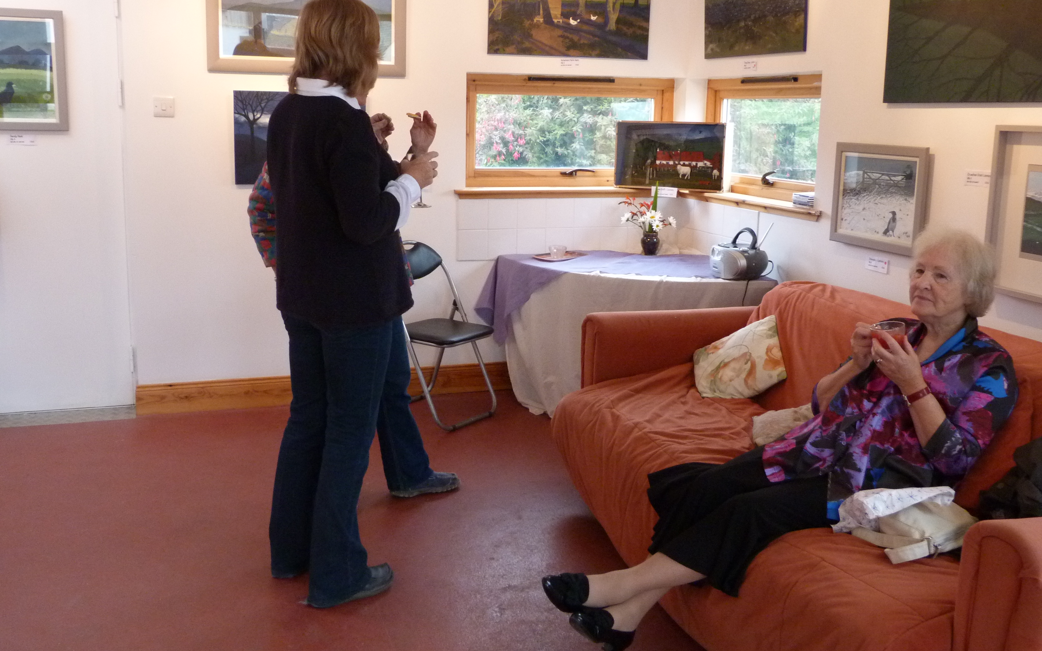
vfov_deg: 37.2
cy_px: 285
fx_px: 965
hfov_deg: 56.7
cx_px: 521
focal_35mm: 34
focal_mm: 5.8
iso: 400
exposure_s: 1/50
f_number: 3
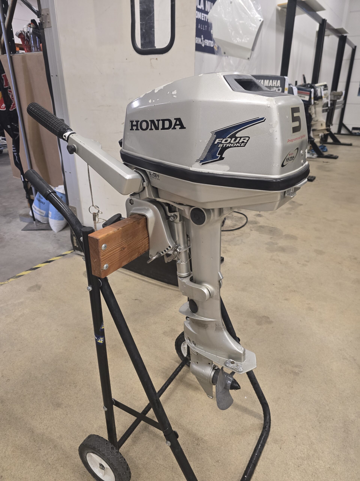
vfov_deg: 73.9
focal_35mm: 23
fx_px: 319
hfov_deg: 58.9
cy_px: 240
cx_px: 180
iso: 400
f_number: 1.7
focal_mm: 6.3
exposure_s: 1/100
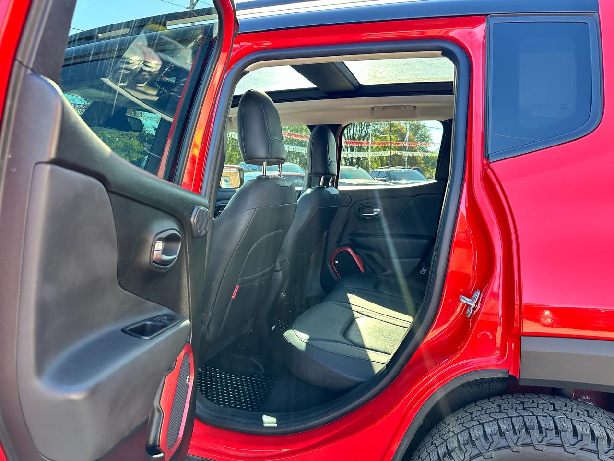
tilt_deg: -6.0
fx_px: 426
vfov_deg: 56.8
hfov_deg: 71.6
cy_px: 230
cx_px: 307
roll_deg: -1.3
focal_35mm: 24
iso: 100
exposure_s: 1/171
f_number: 1.78
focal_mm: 6.86
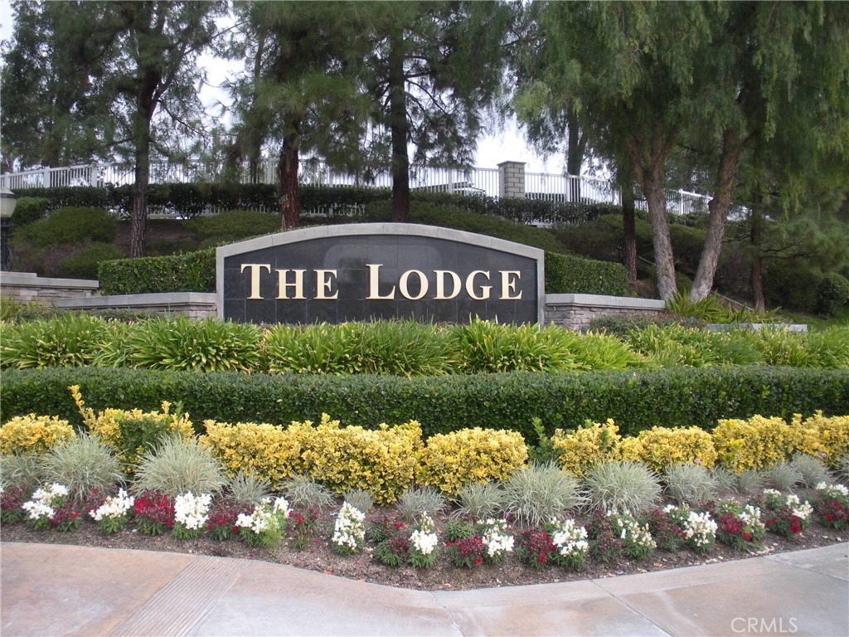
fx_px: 883
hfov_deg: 51.4
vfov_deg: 39.7
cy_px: 318
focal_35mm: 36
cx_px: 424
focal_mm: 6.3
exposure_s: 1/148
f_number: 3.5
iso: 64
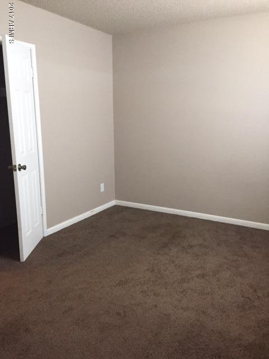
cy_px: 180
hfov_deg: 48.2
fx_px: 300
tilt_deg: -10.7
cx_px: 134
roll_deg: +1.1
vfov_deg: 61.7
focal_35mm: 29
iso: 250
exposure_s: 1/15
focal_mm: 4.15
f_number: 2.2
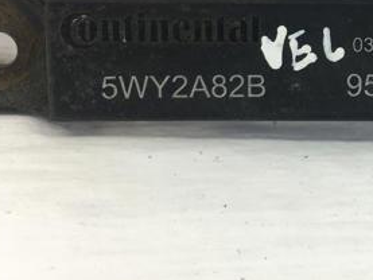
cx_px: 353
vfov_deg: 21.3
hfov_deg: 27.6
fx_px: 722
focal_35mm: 67
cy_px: 15
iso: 32
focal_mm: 4.15
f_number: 2.2
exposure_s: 1/50
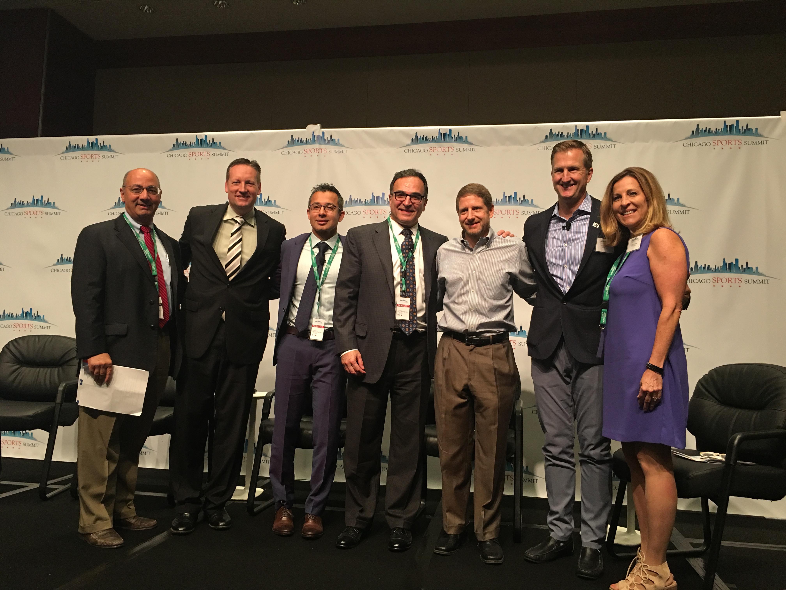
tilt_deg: +4.6
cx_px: 393
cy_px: 295
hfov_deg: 61.7
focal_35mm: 29
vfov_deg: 48.2
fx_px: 658
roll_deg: -2.1
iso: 64
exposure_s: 1/15
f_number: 2.2
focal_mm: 4.15
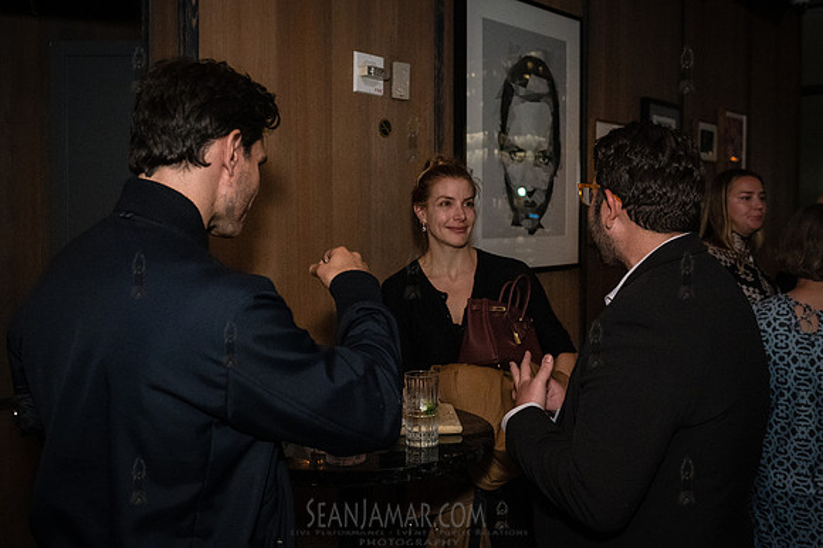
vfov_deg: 35.0
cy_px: 246
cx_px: 426
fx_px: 867
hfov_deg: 50.8
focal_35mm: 38
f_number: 3.5
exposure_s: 1/320
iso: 12800
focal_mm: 31
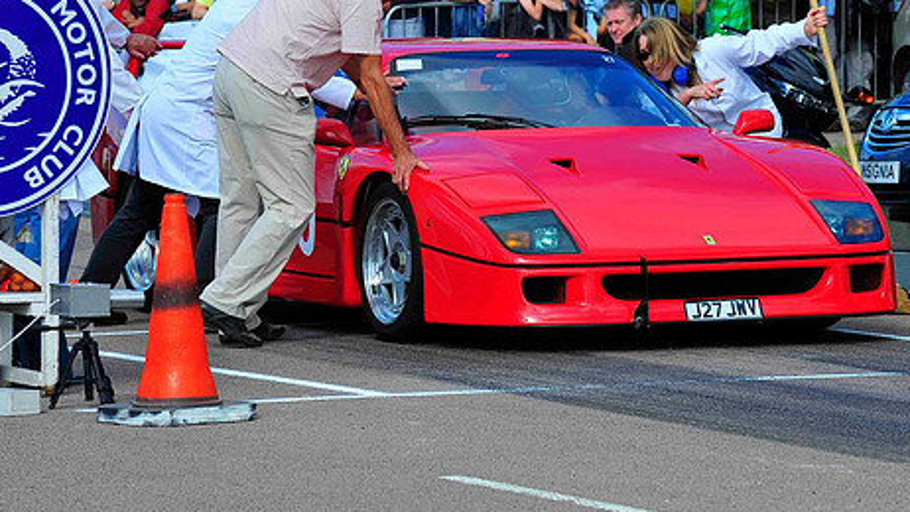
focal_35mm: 263
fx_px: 6347
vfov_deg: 4.6
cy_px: 201
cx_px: 492
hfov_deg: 8.2
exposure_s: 1/500
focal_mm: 200
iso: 400
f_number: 10
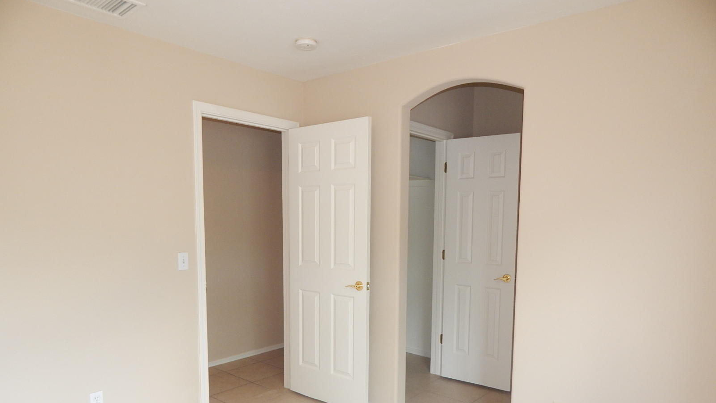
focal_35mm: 24
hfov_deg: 76.3
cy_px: 264
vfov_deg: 47.0
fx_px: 456
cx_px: 358
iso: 200
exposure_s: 1/30
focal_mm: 4
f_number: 3
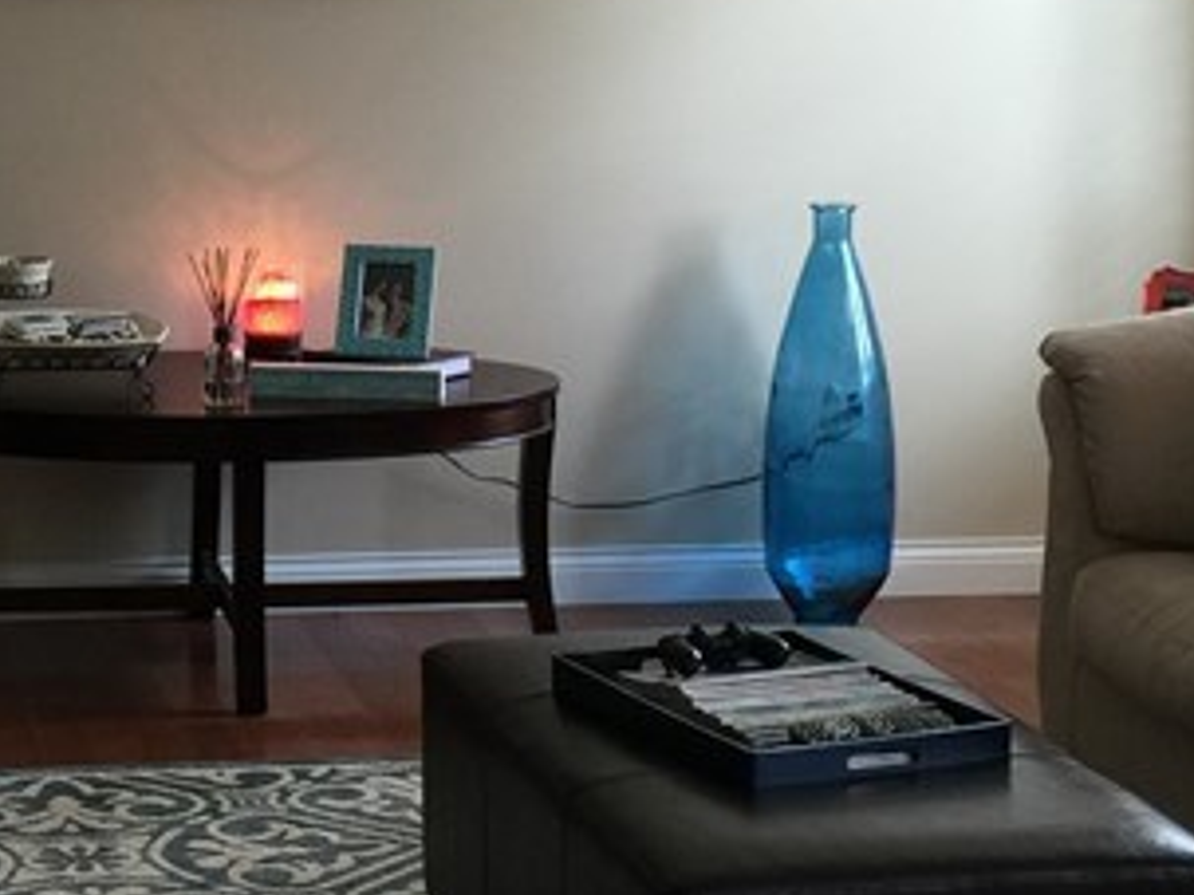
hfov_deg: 19.8
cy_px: 4
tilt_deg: -2.3
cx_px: 205
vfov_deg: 14.8
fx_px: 3379
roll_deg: -0.3
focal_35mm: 98
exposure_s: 1/15
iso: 40
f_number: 2.2
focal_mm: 4.15
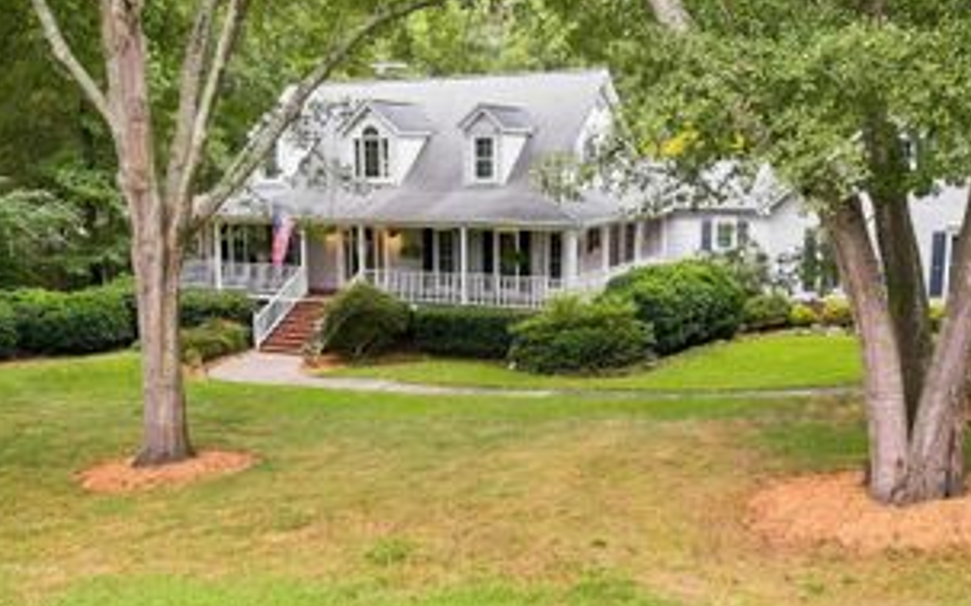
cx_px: 458
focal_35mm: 37
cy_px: 338
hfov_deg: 52.7
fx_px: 979
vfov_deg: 34.4
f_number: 2.8
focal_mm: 8.4
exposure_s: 1/20
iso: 100
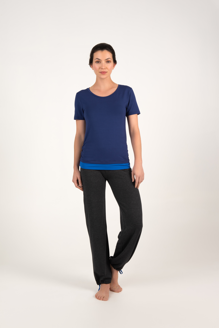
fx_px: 456
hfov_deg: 27.0
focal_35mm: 50
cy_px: 164
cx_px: 110
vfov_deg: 39.6
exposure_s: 1/160
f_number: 9
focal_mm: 50
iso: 200
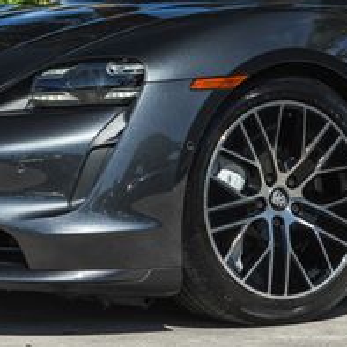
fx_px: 2257
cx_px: 243
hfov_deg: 8.8
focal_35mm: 199
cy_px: 47
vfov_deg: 8.8
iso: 100
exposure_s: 1/100
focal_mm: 57
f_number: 8
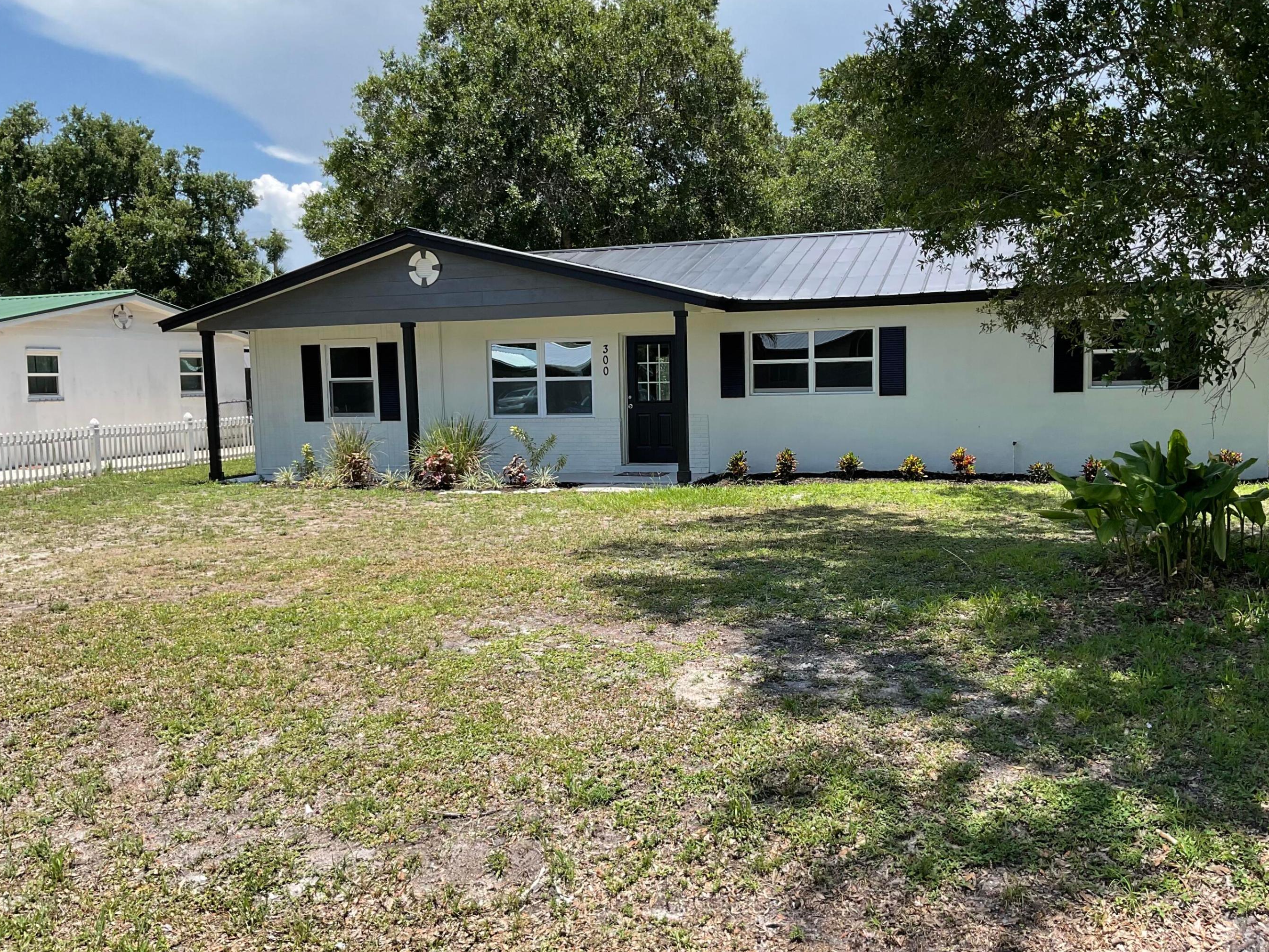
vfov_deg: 45.4
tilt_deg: -5.3
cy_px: 473
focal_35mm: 31
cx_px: 657
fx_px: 1137
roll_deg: +1.4
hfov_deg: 58.3
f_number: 1.8
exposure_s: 1/997
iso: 16
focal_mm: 3
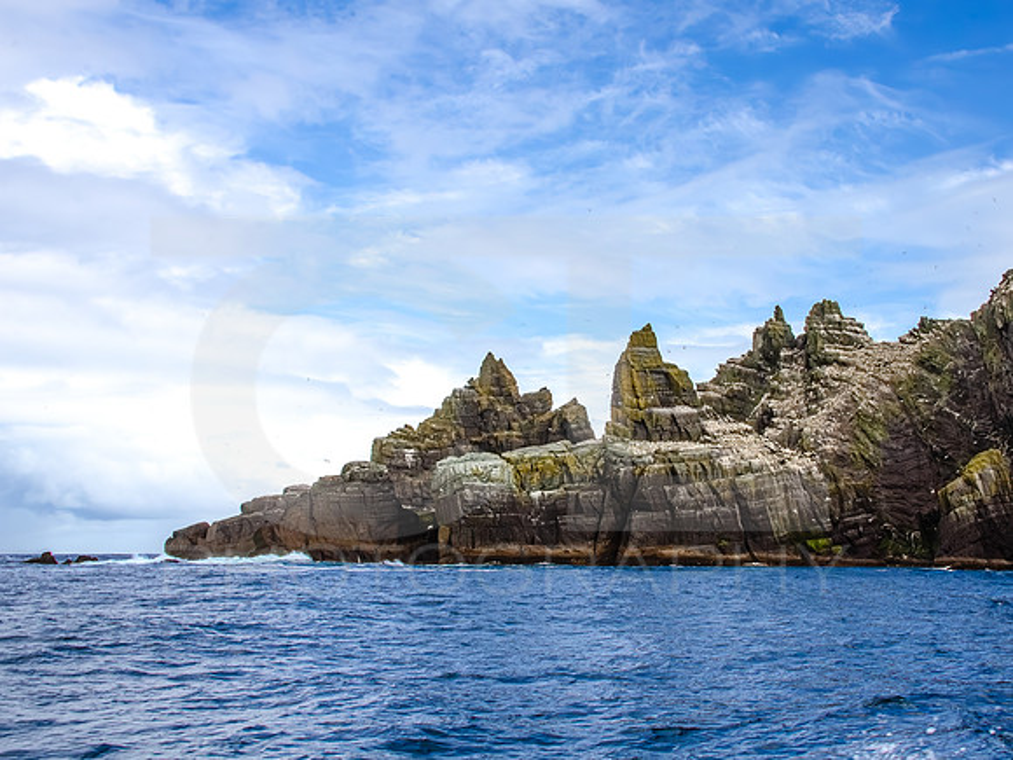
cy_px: 376
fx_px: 1362
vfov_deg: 31.2
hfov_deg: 40.7
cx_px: 574
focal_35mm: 47
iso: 500
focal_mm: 28
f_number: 18
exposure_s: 1/250
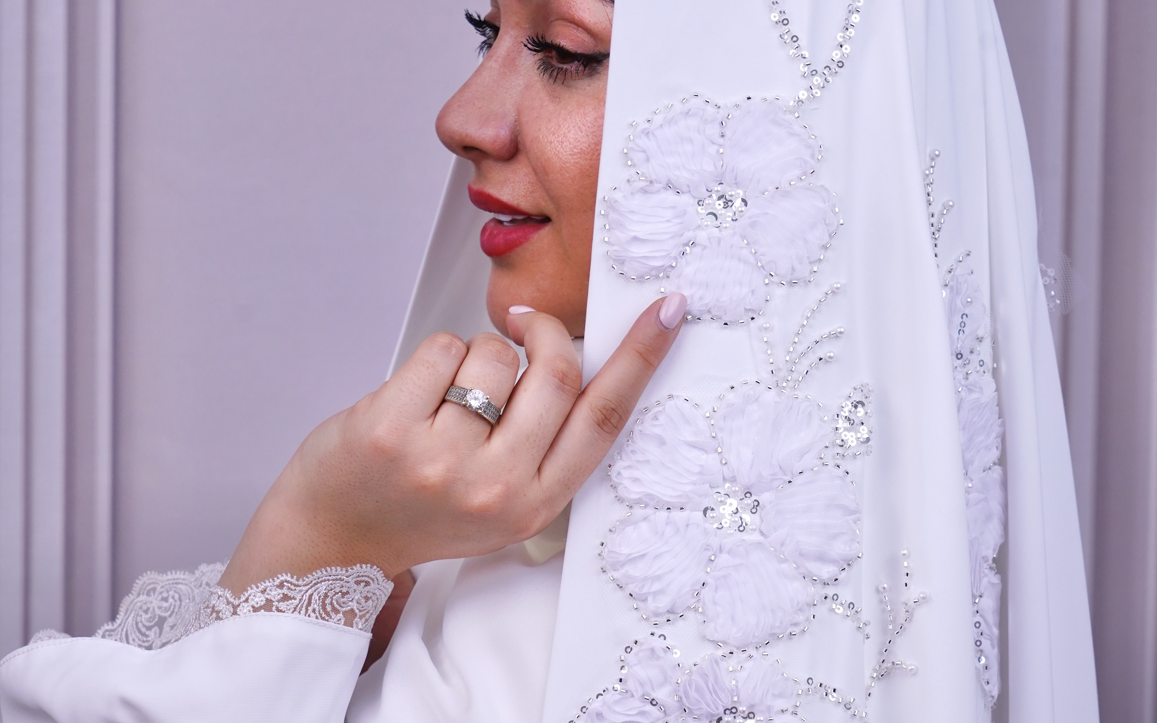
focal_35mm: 108
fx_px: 3406
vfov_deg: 12.1
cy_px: 553
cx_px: 575
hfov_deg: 19.3
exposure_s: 1/320
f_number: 8
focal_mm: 70
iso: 640
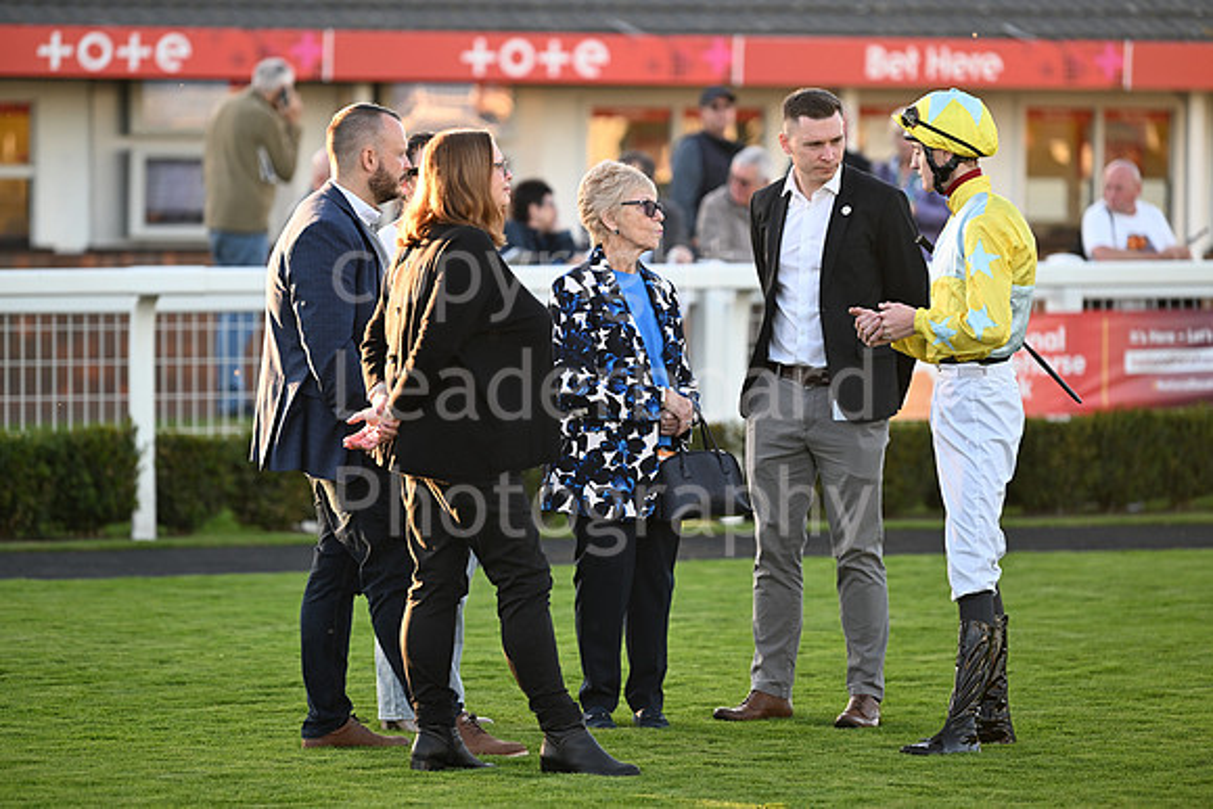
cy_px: 404
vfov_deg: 7.2
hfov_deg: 10.8
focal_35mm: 190
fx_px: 6403
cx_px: 606
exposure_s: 1/640
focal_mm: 190
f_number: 3.2
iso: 640
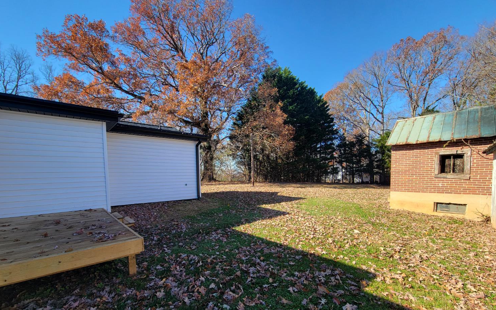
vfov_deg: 77.6
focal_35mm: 14
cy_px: 189
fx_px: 189
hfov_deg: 105.3
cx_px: 245
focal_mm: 2.2
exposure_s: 1/494
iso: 50
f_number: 2.2
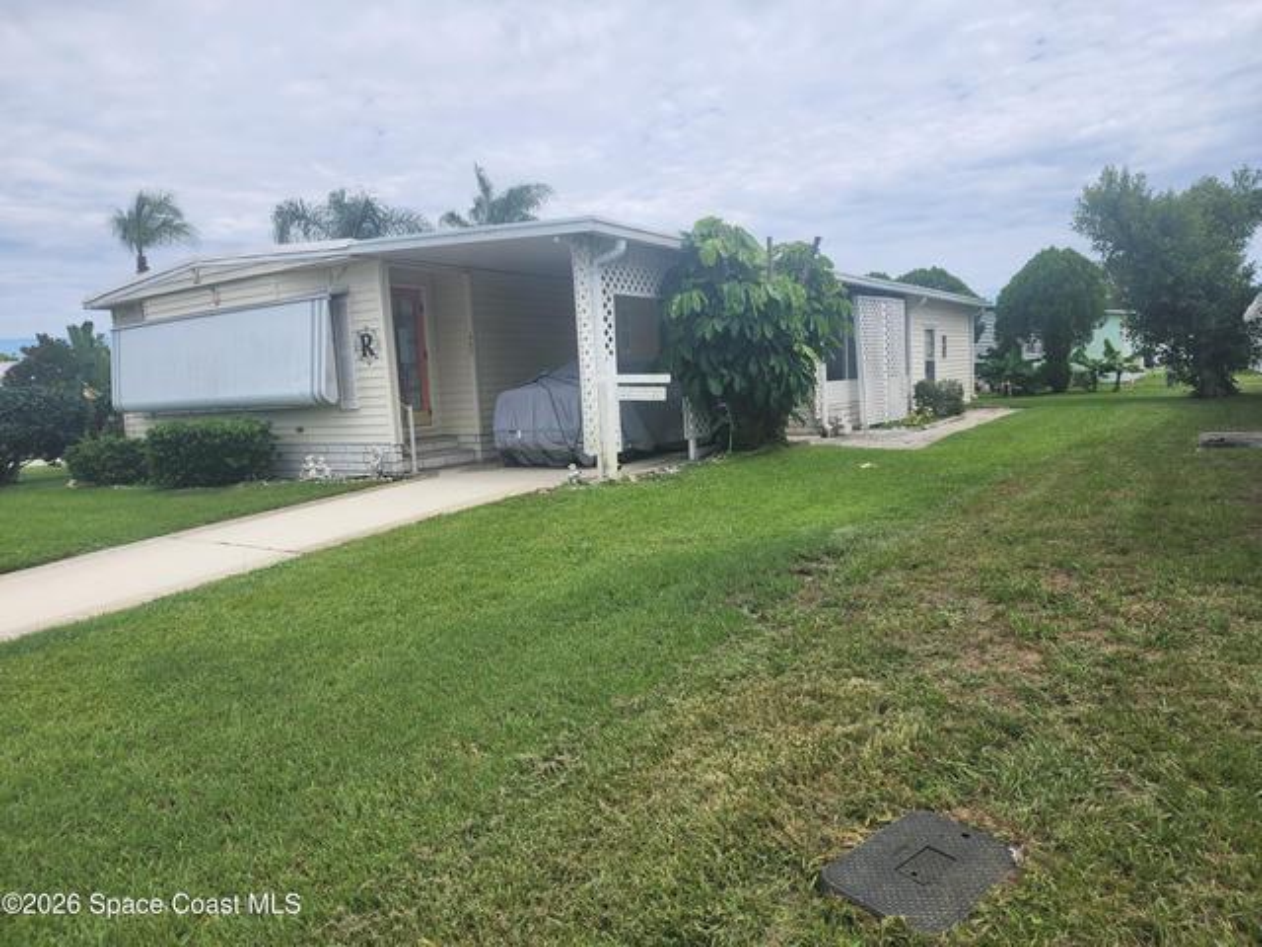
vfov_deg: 58.9
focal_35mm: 23
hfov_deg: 73.9
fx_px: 839
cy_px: 474
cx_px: 631
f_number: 1.8
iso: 12
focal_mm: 6.4
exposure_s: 1/1402
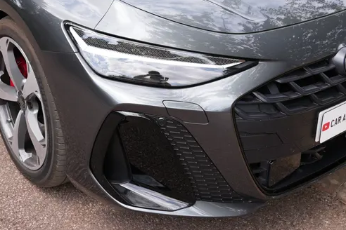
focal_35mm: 50
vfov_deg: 25.8
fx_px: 481
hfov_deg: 39.4
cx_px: 138
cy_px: 6
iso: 80
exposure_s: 1/160
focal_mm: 24
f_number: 4
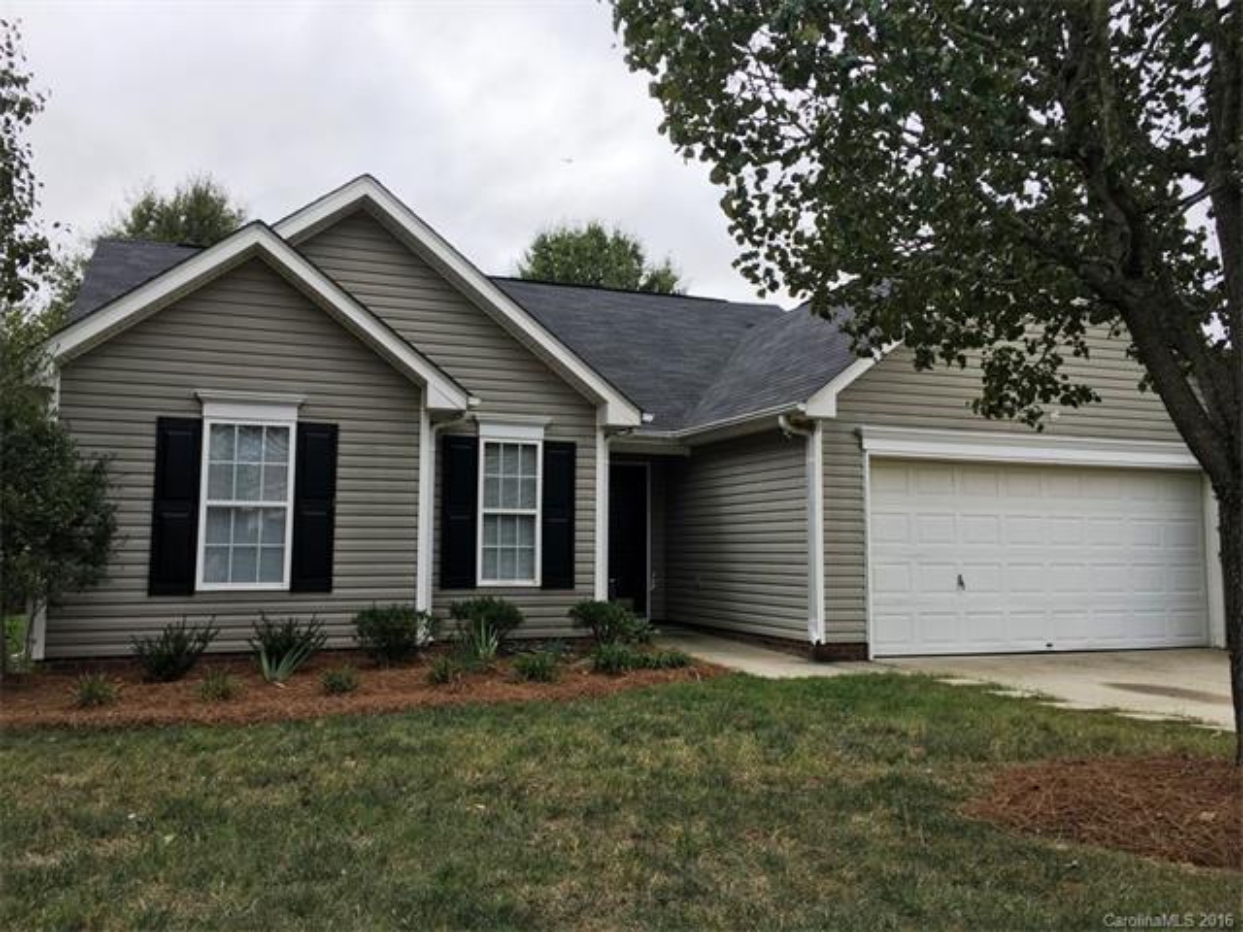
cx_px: 622
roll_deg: -0.3
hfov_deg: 61.7
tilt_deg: +5.8
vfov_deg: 48.2
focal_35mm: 29
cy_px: 466
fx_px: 1041
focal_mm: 4.15
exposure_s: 1/1183
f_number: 2.2
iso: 25
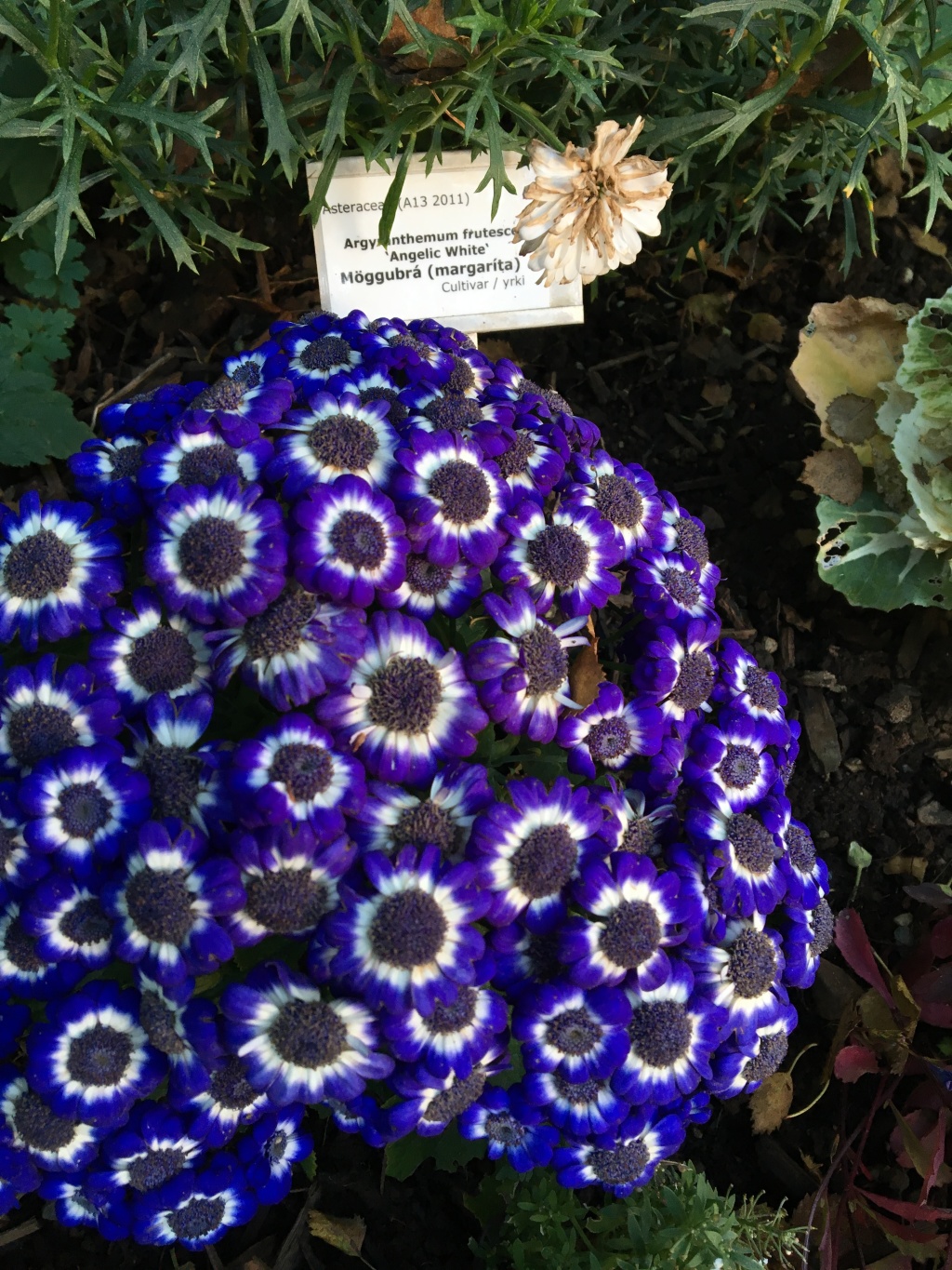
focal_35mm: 29
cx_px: 476
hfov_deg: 48.2
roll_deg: -6.7
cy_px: 635
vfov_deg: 61.7
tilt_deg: -44.4
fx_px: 1063
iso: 25
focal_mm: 4.15
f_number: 2.2
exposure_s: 1/33
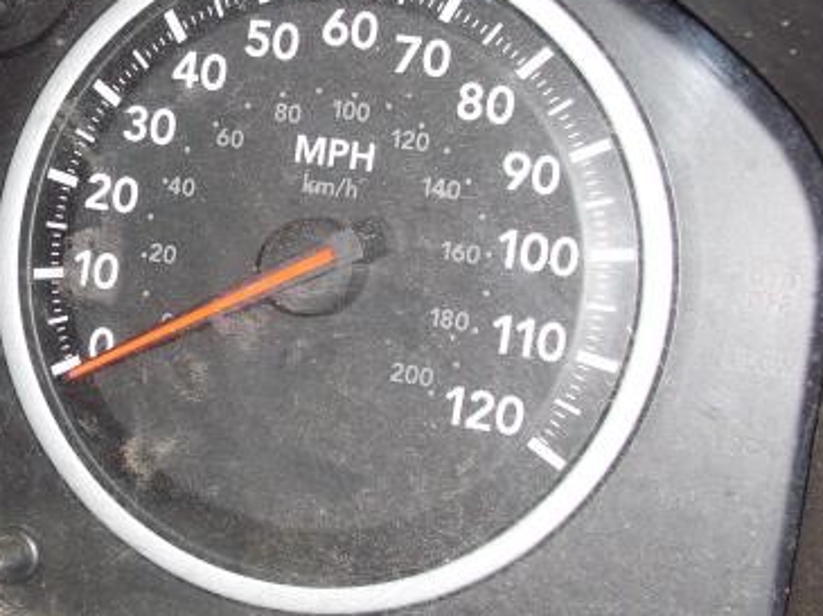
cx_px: -9
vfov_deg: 18.6
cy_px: 248
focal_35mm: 79
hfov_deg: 23.6
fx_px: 1876
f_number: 3.1
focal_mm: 6.3
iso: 100
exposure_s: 1/60
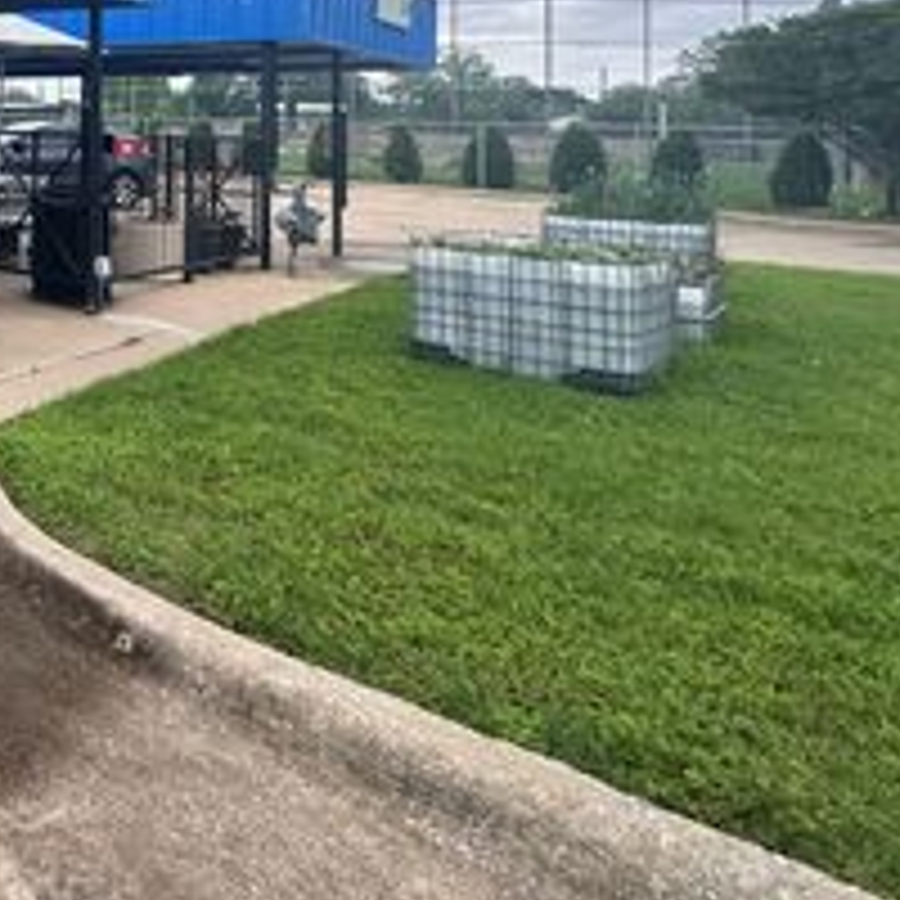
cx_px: -202
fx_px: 912
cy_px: 92
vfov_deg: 47.3
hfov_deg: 37.9
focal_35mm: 31
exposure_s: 1/801
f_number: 2.2
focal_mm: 2.22
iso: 40
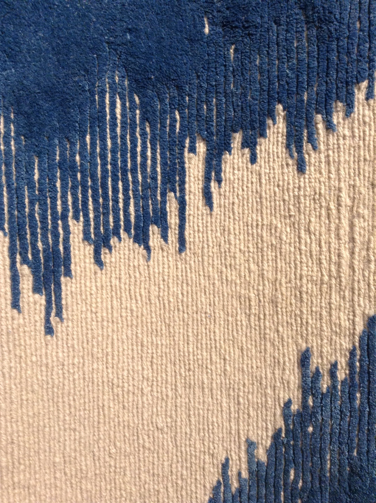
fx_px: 479
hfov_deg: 42.8
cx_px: 188
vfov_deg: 55.4
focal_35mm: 33
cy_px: 252
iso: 64
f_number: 2.4
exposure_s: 1/24
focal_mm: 3.3
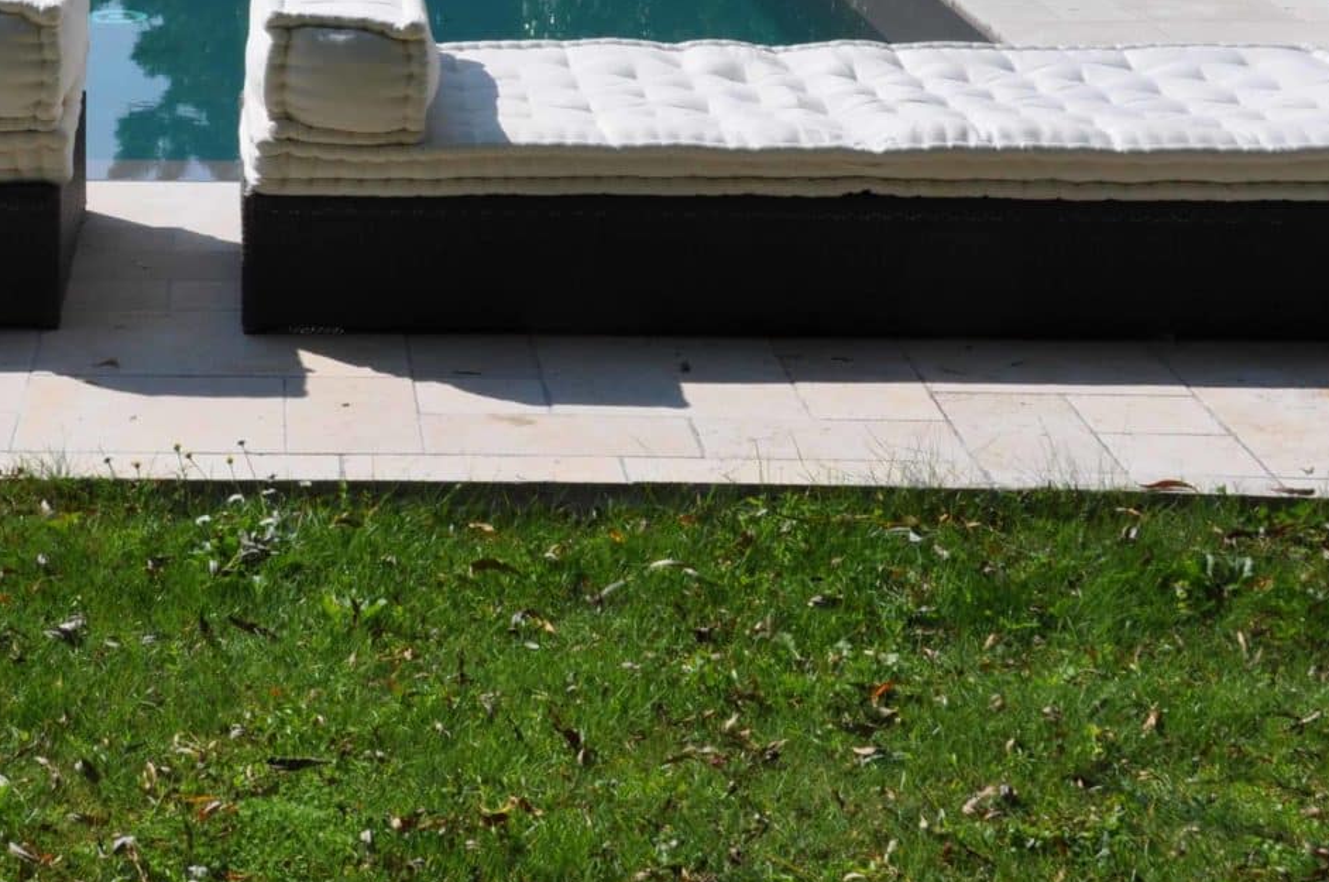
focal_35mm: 88
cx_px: 154
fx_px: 3247
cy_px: 7
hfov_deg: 22.6
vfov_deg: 15.2
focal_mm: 27
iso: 200
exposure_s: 1/200
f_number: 14
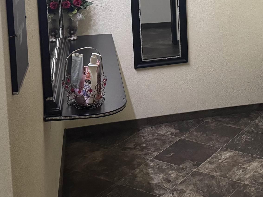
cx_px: 230
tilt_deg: -7.5
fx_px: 494
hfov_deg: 28.8
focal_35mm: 65
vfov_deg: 21.5
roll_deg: +0.5
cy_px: -16
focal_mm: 6.76
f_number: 1.78
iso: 800
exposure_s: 1/60
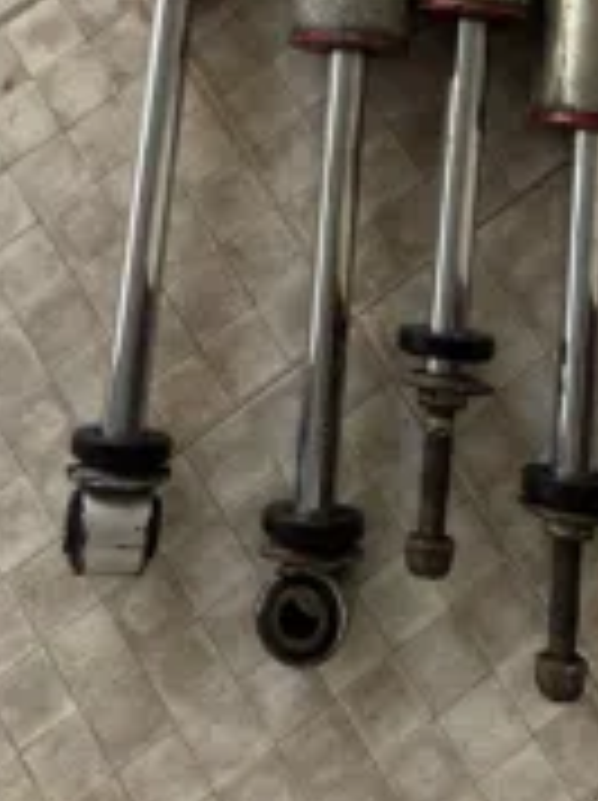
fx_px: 1247
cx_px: 373
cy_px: -86
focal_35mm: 54
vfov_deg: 31.5
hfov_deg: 26.9
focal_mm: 6.86
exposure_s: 1/50
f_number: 1.78
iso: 400
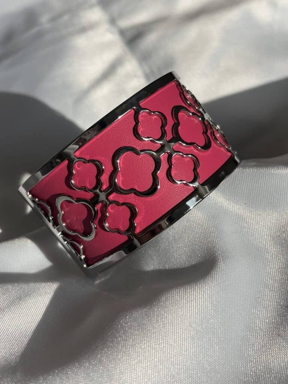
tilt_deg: -38.8
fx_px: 577
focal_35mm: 52
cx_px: 144
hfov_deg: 28.0
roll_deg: -1.7
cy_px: 192
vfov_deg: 36.8
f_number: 1.6
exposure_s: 1/3205
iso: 40
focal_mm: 5.96
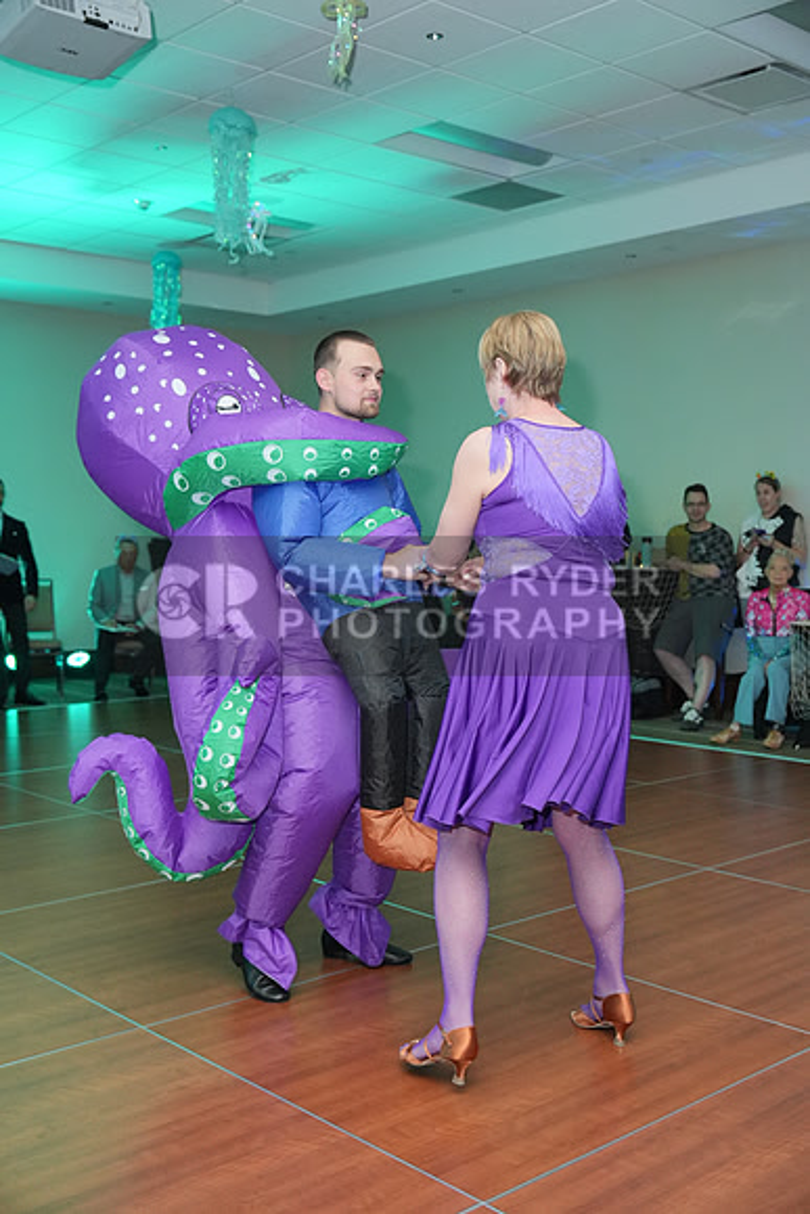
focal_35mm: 38
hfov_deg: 35.1
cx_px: 405
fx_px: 1282
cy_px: 607
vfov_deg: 50.7
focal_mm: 38
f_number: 4
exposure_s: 1/200
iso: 4000
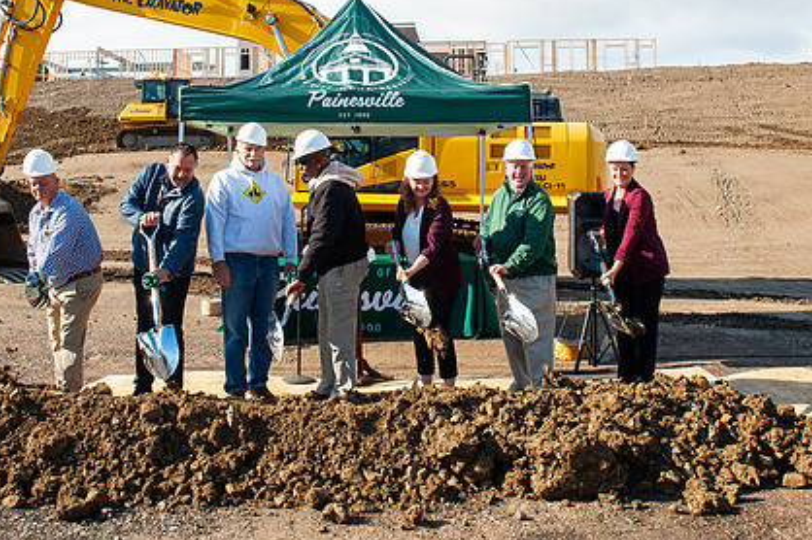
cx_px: 380
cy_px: 162
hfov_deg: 48.5
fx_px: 901
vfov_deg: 32.9
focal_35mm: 40
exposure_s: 1/200
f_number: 16
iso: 400
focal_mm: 24
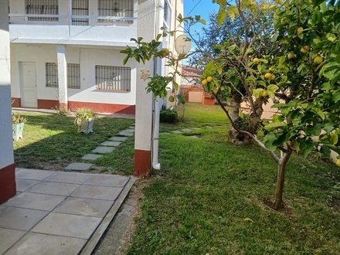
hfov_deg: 67.3
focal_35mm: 26
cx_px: 170
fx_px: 255
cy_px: 128
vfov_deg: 53.1
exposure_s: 1/148
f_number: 1.8
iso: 20
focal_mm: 3.98
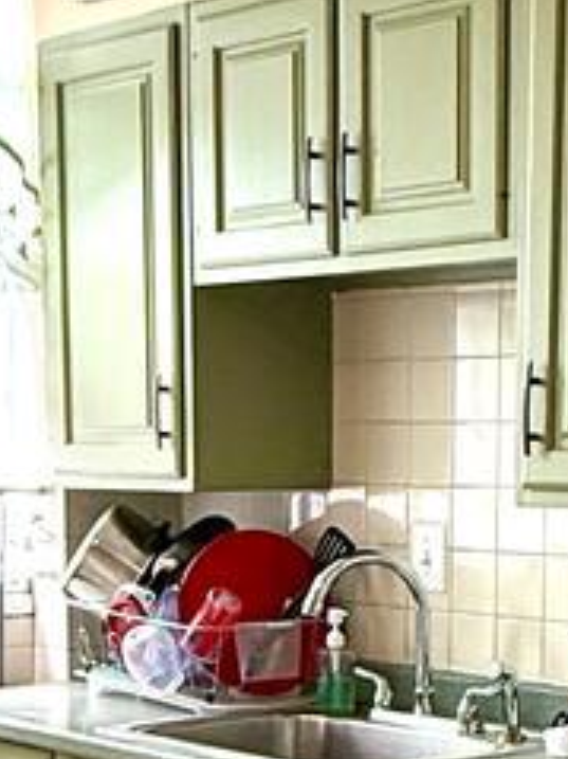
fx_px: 1971
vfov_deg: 20.9
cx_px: 365
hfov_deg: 16.4
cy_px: 797
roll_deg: -1.5
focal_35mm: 90
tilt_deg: -10.9
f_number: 2.2
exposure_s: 1/99
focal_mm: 2.22
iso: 80
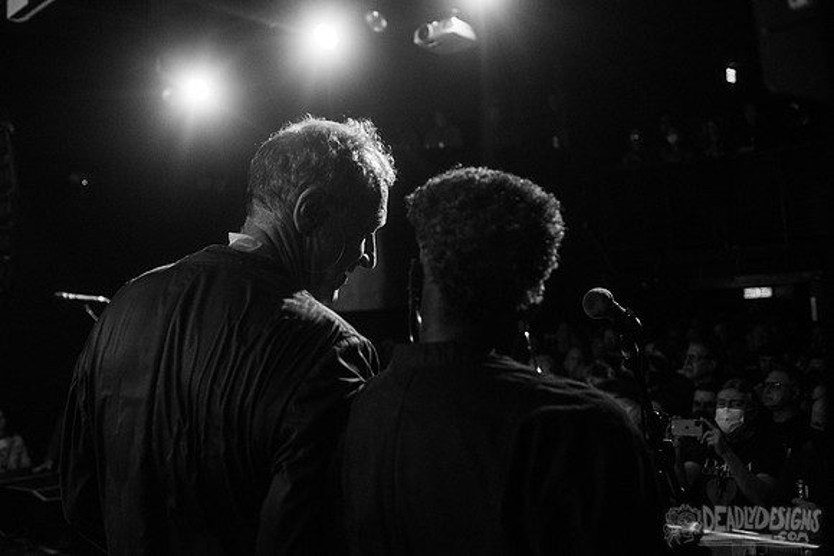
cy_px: 254
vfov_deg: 33.9
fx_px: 912
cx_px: 365
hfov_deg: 49.0
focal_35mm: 39
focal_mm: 35
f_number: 3.2
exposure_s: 1/160
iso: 2000
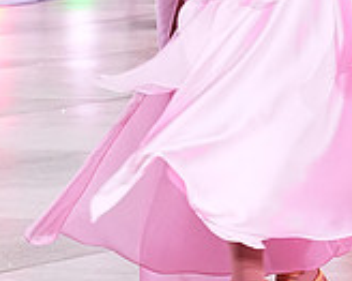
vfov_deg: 4.1
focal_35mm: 379
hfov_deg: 5.1
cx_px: -33
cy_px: -88
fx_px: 3946
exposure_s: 1/320
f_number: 5.6
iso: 3200
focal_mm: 76
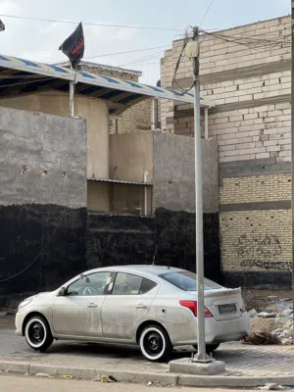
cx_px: 147
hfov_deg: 19.1
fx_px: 872
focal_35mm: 77
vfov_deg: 25.3
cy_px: 196
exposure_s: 1/300
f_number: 2.8
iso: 32
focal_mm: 9
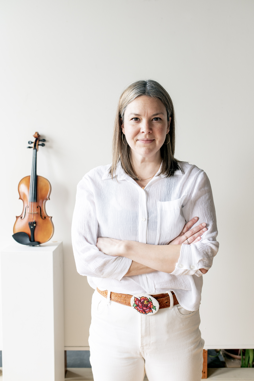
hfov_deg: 37.8
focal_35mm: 35
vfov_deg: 54.5
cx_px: 127
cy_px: 190
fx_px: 371
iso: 400
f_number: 4
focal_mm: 35
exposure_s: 1/100
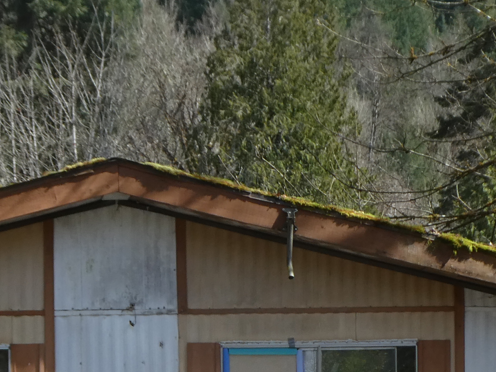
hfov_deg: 17.0
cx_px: 40
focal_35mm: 114
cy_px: 522
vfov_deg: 12.5
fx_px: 1633
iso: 80
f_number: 3.7
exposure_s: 1/400
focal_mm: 6.3
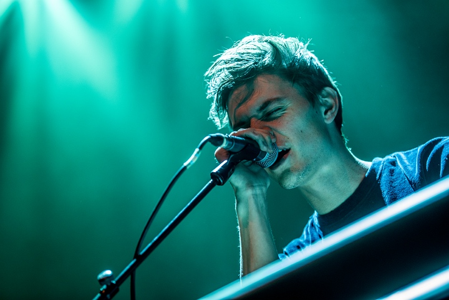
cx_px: 224
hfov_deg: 18.6
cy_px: 150
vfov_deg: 12.5
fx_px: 1373
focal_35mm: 110
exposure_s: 1/80
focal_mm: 110
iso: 800
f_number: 2.8
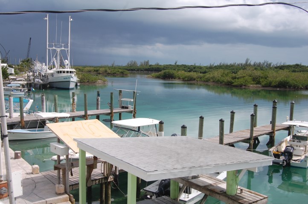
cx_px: 154
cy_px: 102
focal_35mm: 39
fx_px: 333
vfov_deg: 34.1
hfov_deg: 49.6
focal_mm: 26
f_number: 11
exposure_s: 1/500
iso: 200
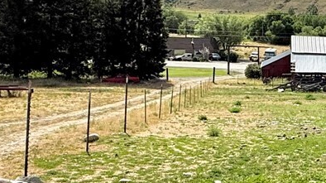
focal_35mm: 62
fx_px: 536
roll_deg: -3.8
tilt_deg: -3.1
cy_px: 55
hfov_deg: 27.2
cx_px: 444
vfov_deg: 19.3
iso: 50
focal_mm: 2.22
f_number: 2.2
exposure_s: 1/3125
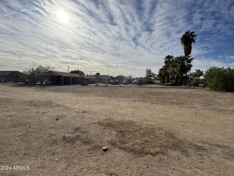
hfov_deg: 102.1
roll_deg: -1.5
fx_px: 95
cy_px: 88
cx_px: 117
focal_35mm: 14
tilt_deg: -5.6
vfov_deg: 85.7
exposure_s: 1/4132
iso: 40
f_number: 2.2
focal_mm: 2.22
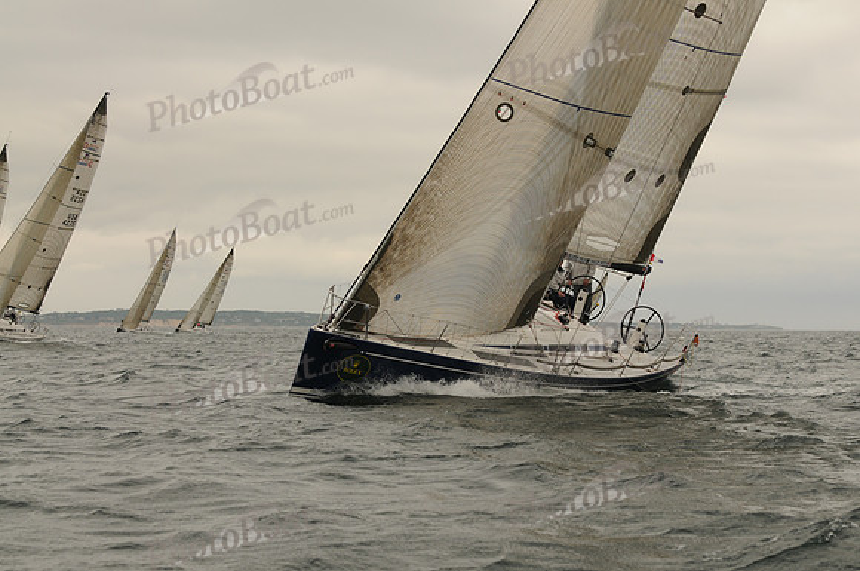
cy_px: 286
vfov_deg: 13.0
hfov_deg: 19.5
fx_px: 2505
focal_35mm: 105
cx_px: 430
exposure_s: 1/800
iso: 200
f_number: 5
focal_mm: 70
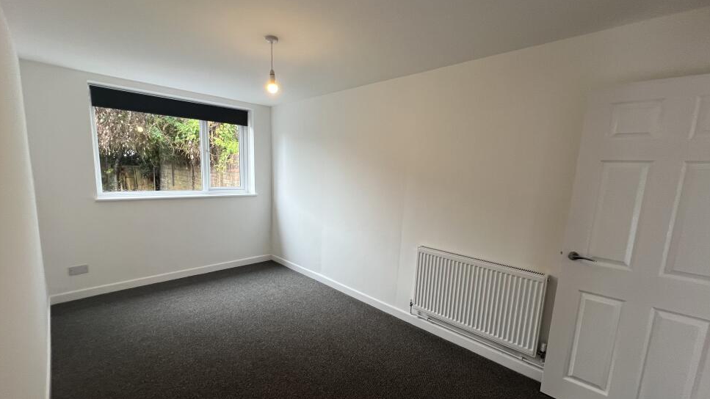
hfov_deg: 103.0
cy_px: 219
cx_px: 345
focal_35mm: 15
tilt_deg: -9.7
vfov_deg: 70.4
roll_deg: -2.5
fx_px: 282
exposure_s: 1/100
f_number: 1.8
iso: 64
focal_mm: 1.57
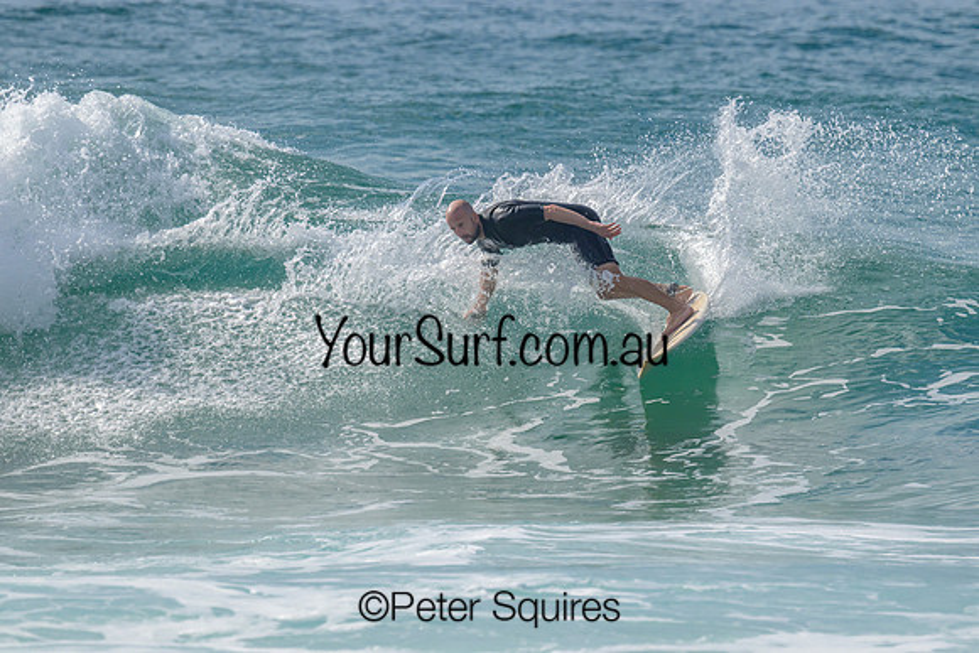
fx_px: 19524
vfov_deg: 1.9
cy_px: 262
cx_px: 563
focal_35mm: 718
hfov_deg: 2.9
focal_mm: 600
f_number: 11
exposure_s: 1/2000
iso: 560
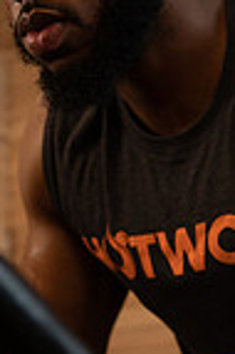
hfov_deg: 12.4
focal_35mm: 110
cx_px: 114
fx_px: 1080
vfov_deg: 18.5
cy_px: 253
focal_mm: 35
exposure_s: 1/160
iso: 400
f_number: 2.8
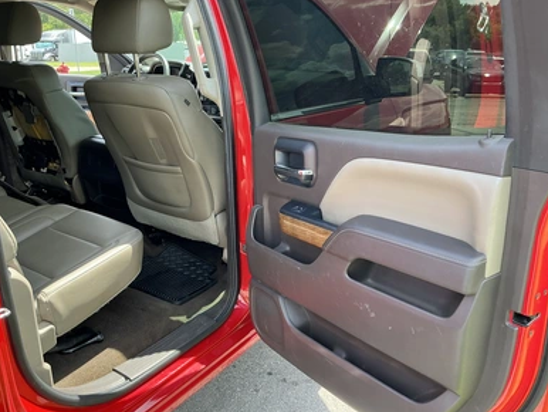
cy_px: 210
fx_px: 459
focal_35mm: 29
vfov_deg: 48.3
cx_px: 268
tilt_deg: -13.9
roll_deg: -1.5
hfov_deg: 61.6
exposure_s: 1/172
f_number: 1.8
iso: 32
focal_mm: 3
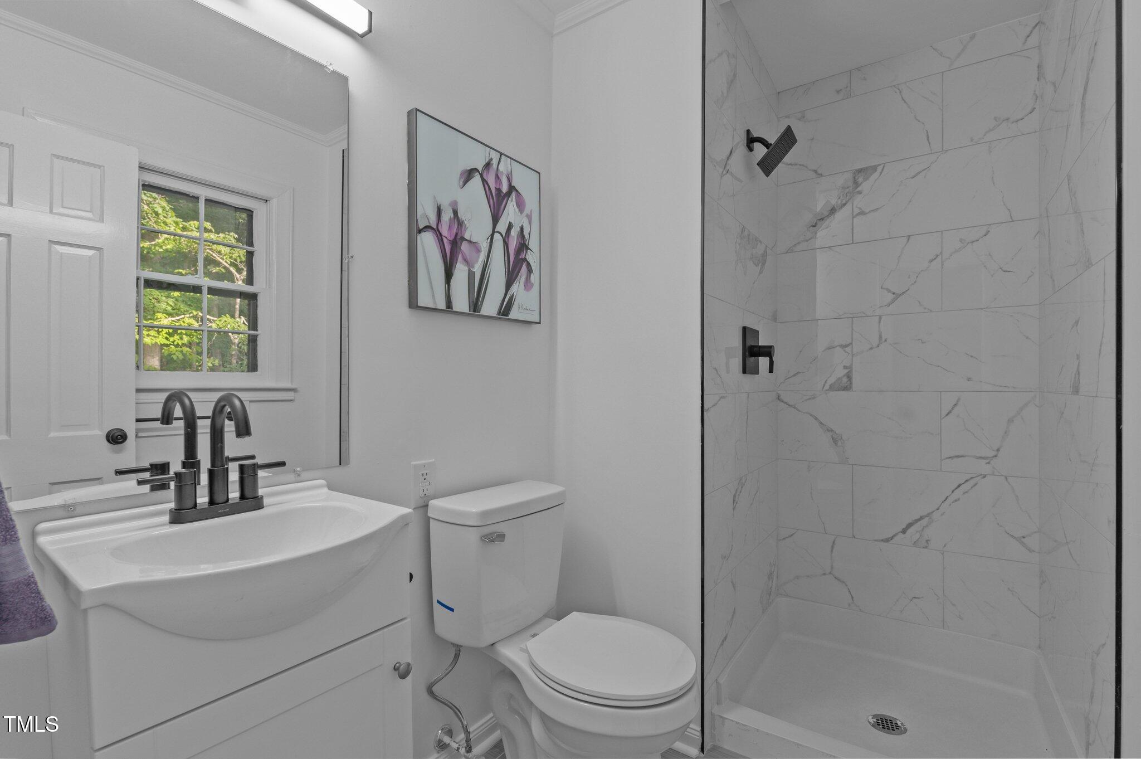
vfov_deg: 77.2
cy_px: 380
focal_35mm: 15
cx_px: 570
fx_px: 475
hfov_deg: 100.4
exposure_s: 1/10
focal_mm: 15
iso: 400
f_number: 6.3
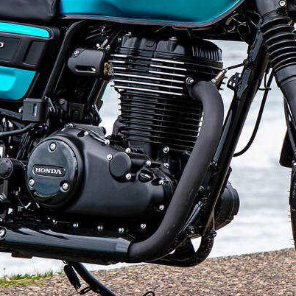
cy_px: 117
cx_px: 130
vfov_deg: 8.0
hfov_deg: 8.0
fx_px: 2128
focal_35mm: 220
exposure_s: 1/250
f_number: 5.6
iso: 64
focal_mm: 77
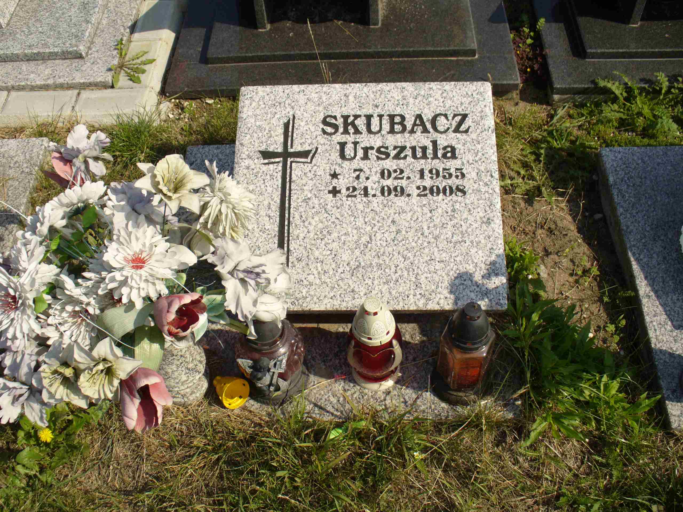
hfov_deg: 50.1
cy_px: 256
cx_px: 342
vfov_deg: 38.7
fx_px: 730
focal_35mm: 37
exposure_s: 1/400
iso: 80
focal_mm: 6.1
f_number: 5.6
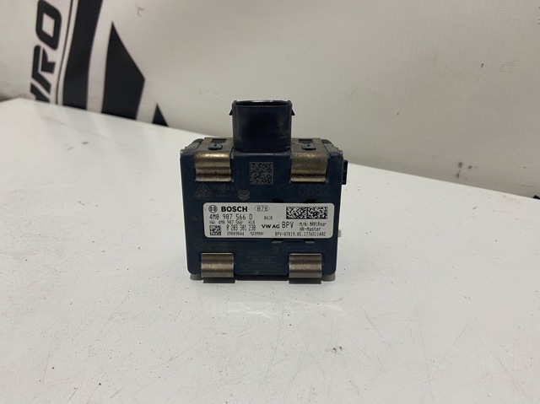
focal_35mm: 26
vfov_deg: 53.0
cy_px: 202
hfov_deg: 67.3
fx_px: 405
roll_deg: +0.1
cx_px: 270
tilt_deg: -28.4
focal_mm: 4.25
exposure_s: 1/50
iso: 80
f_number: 1.8
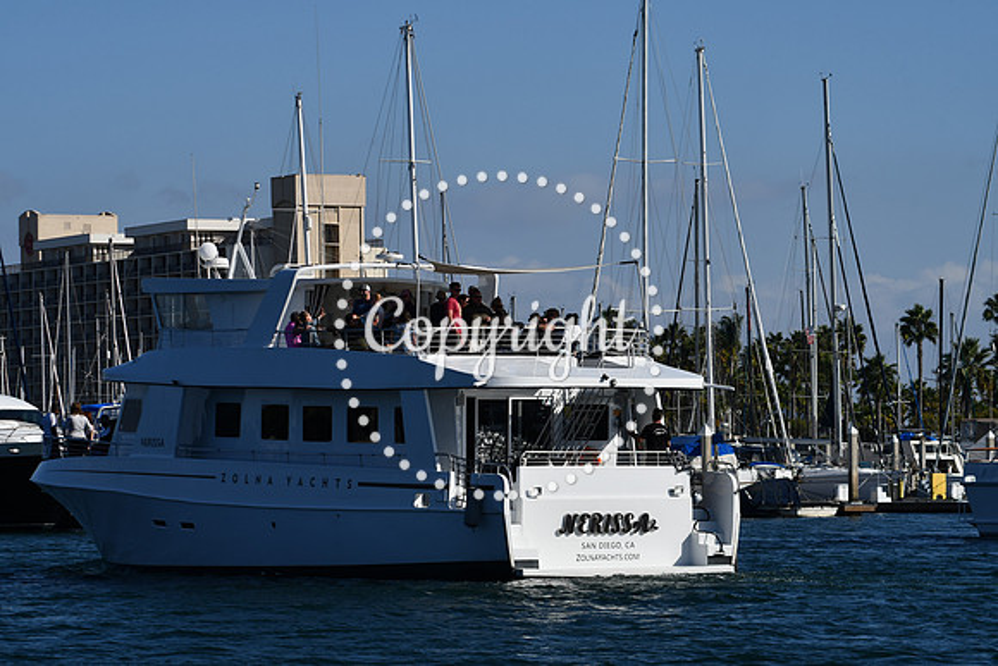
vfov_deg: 9.2
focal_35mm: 150
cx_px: 499
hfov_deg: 13.7
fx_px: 4159
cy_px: 333
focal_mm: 100
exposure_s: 1/640
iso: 100
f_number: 9
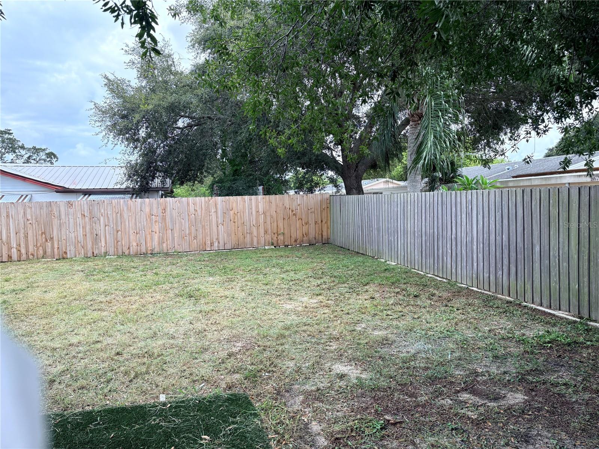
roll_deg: +1.5
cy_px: 224
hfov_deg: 67.3
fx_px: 450
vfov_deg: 53.1
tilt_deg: -1.3
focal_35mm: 26
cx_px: 300
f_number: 1.6
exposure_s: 1/973
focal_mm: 5.96
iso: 64
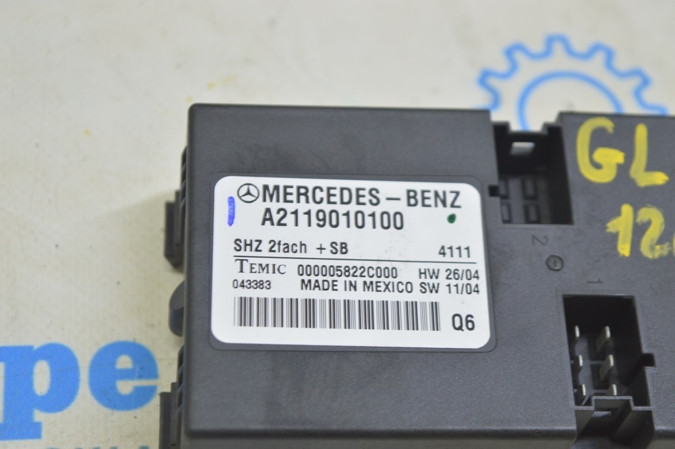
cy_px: 224
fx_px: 1546
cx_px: 338
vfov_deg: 16.5
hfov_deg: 24.6
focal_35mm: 82
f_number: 5.6
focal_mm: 55
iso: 400
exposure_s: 1/20
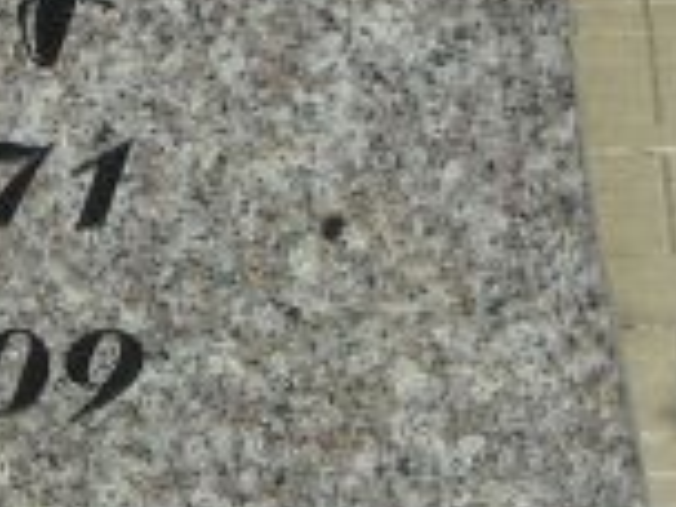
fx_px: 5331
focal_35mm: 273
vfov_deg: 5.4
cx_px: -449
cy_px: -67
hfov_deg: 7.1
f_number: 6.3
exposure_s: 1/500
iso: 80
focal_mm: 9.7
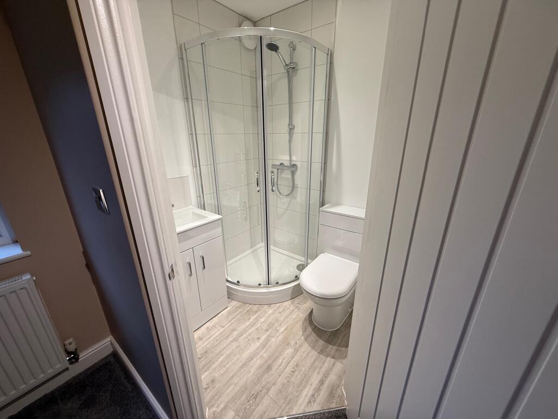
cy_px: 210
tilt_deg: -18.2
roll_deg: +0.5
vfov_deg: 85.7
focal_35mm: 14
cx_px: 279
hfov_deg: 102.1
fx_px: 226
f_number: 2.2
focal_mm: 2.22
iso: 160
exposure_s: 1/100
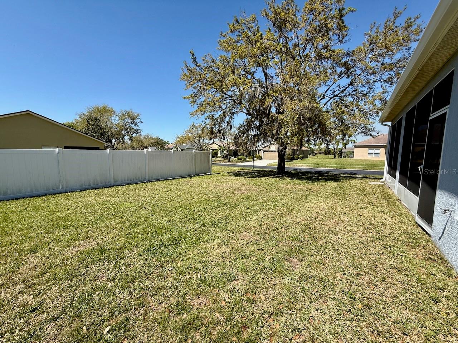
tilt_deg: -6.1
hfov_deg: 102.1
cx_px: 229
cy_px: 172
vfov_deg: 85.7
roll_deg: -0.6
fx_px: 185
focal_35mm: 14
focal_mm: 2.22
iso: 50
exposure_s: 1/1698
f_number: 2.2
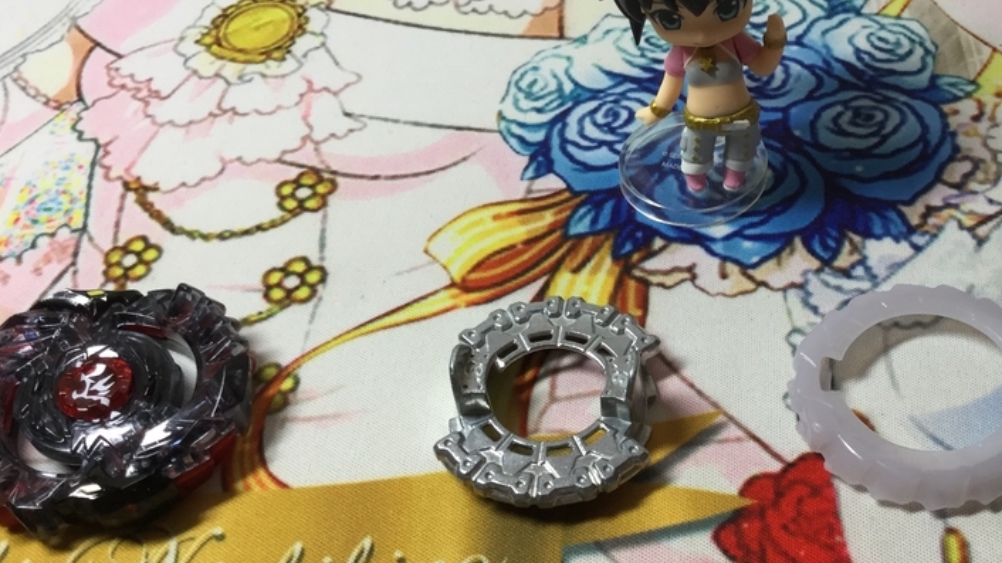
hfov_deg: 41.4
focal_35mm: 49
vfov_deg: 24.4
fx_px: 1302
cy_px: 333
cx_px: 686
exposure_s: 1/40
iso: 25
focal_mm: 3.3
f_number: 2.4
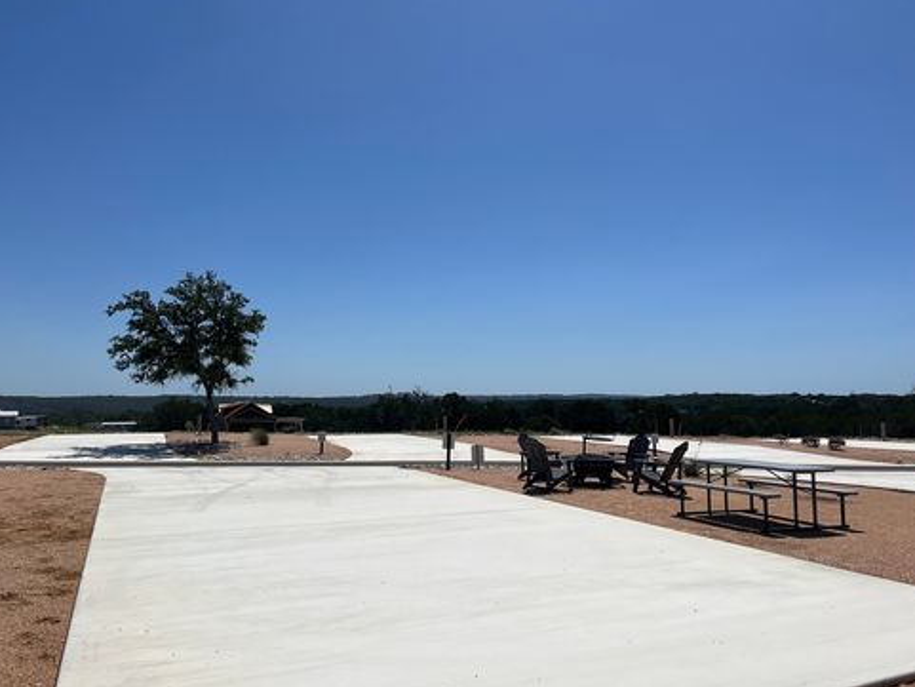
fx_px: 714
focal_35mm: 27
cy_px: 349
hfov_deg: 65.3
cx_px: 445
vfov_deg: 51.4
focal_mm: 5.1
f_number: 1.6
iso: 50
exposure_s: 1/10870
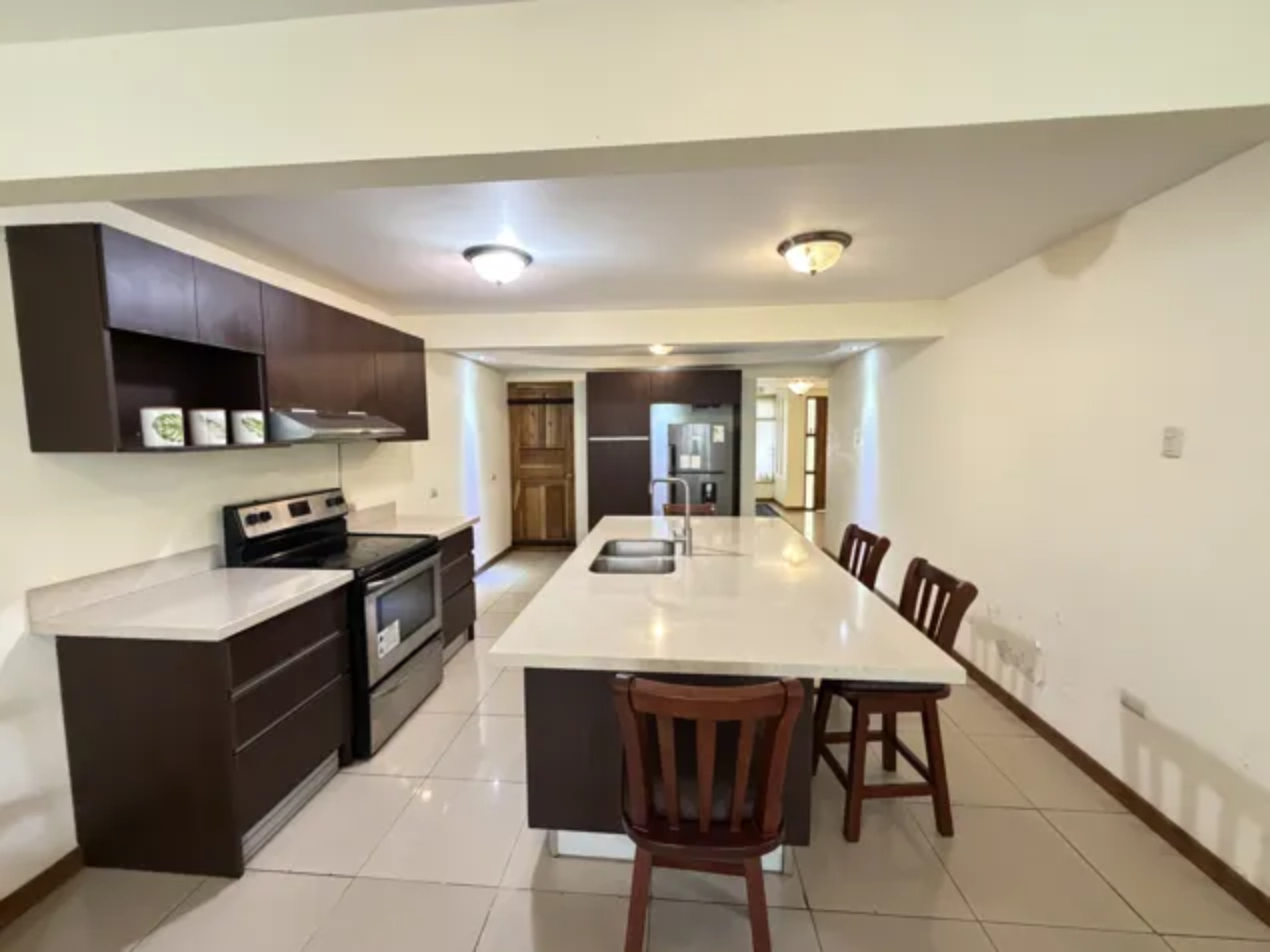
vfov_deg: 85.7
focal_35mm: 14
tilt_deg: -4.2
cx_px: 635
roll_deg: +1.0
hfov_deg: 102.1
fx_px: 514
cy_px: 476
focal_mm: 2.22
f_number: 2.2
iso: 640
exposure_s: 1/60
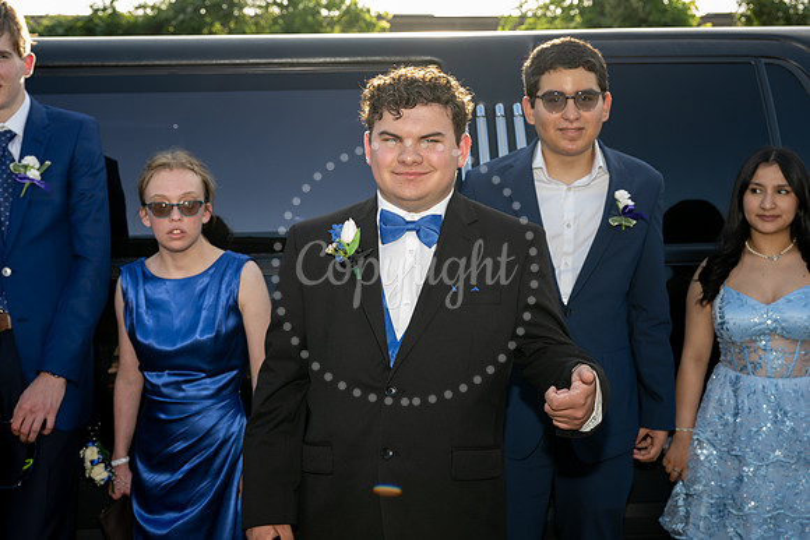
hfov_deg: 41.9
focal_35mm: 47
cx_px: 405
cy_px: 270
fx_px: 1058
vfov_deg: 28.7
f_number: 5.6
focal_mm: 47
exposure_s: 1/200
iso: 320
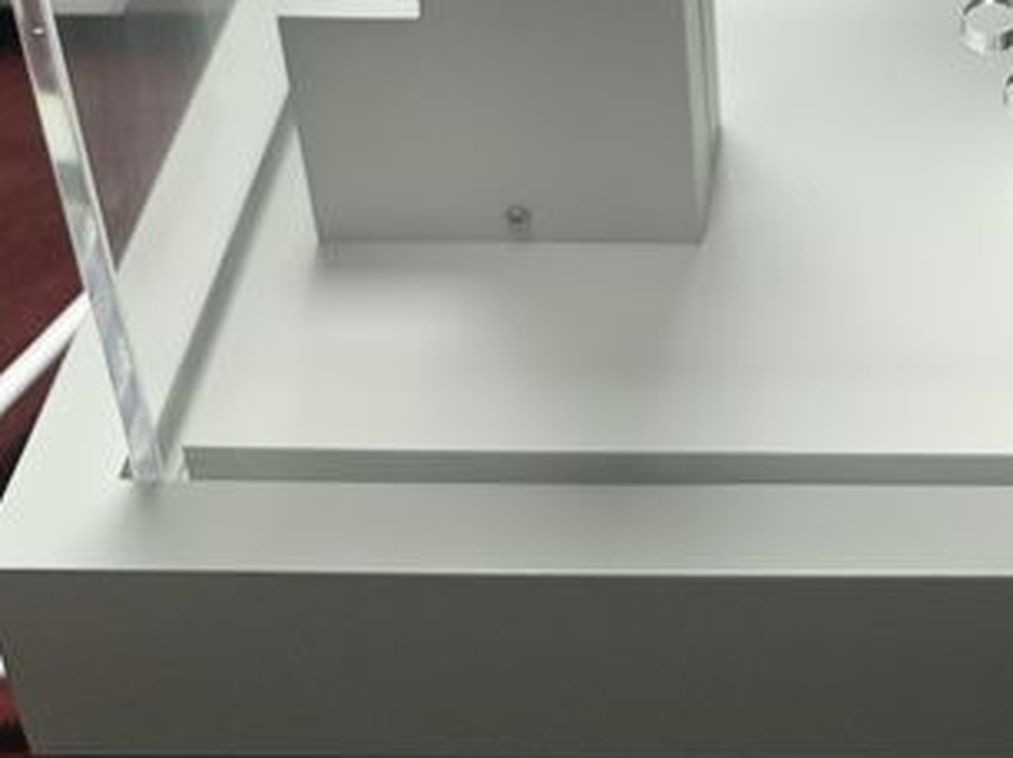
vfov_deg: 17.6
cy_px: -298
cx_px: 1056
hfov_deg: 24.0
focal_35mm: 77
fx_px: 2252
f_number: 1.9
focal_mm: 8.7
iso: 1600
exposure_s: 1/286
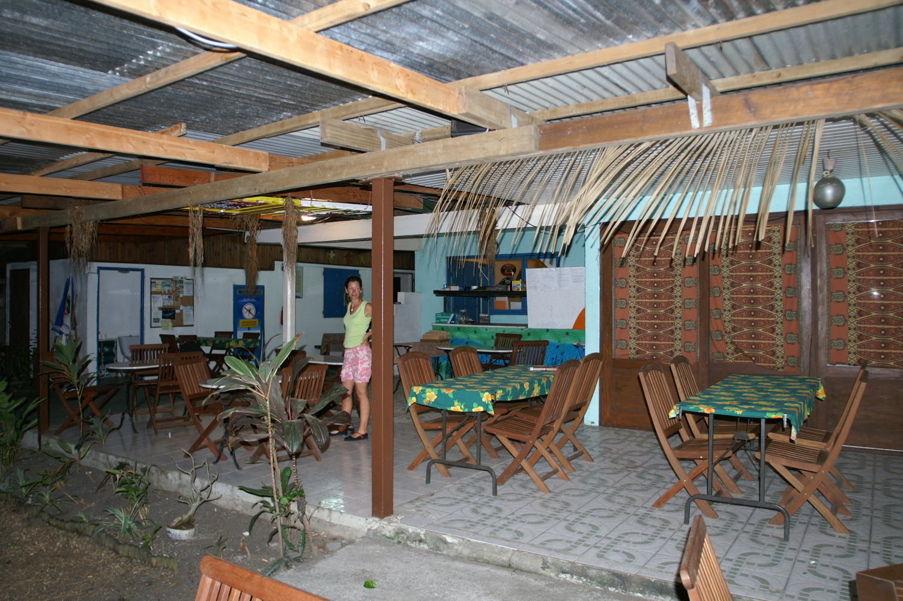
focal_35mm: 26
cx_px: 452
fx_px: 639
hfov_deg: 70.5
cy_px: 300
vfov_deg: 50.3
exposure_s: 1/60
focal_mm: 17
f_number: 2.8
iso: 200
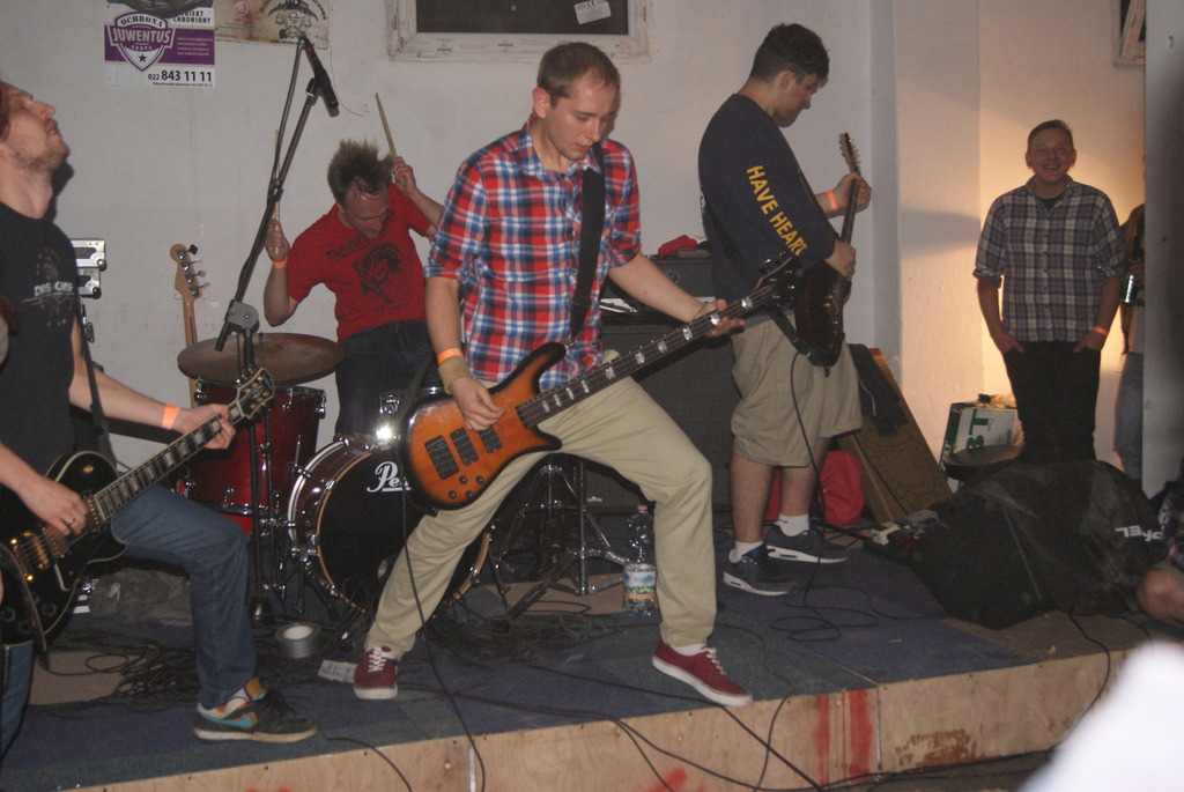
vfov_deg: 29.9
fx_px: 1481
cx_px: 592
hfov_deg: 43.6
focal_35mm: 45
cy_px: 396
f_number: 4.5
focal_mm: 30
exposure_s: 1/160
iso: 800
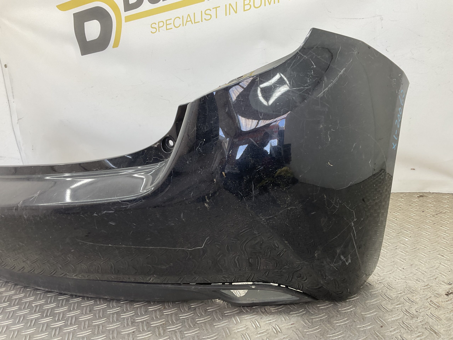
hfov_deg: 61.7
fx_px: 380
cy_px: 170
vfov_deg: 48.2
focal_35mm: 29
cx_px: 226
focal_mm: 3
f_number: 1.8
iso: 32
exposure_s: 1/120
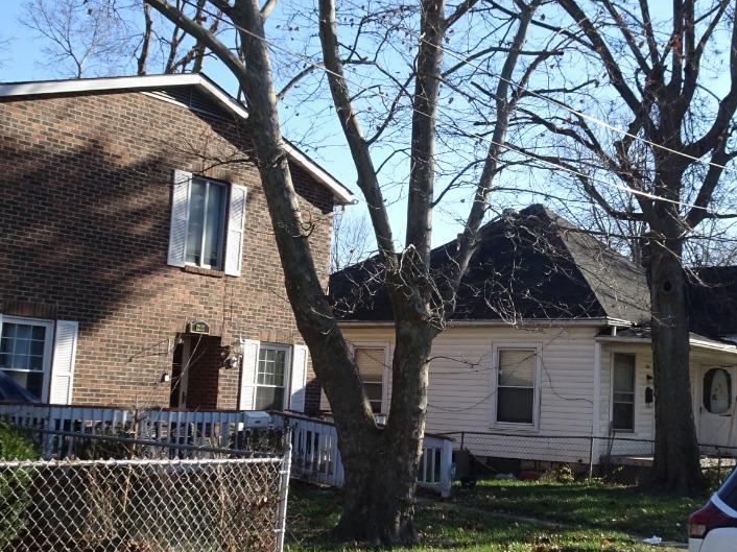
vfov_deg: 28.5
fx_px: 1085
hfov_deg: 37.2
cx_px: 482
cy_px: 273
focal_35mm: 51
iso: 80
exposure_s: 1/500
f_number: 3.5
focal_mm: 4.1
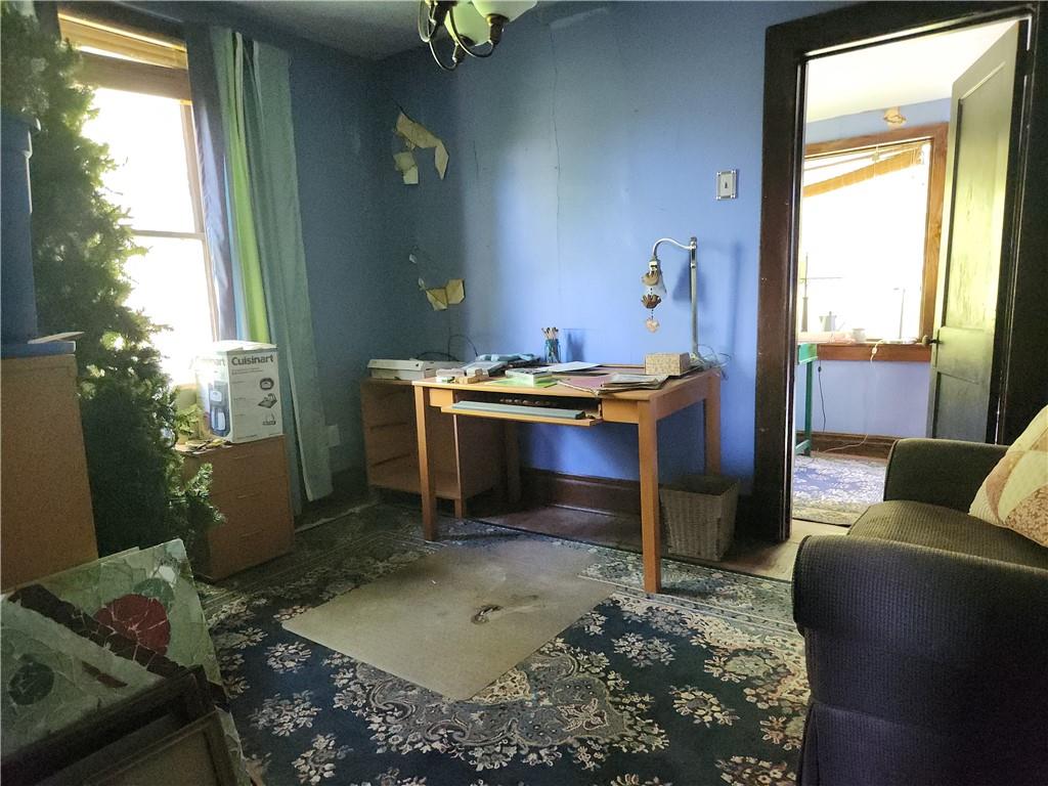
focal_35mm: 23
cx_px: 524
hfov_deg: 73.9
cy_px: 393
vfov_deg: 58.9
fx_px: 696
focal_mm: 5.4
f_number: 1.8
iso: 1000
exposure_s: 1/120
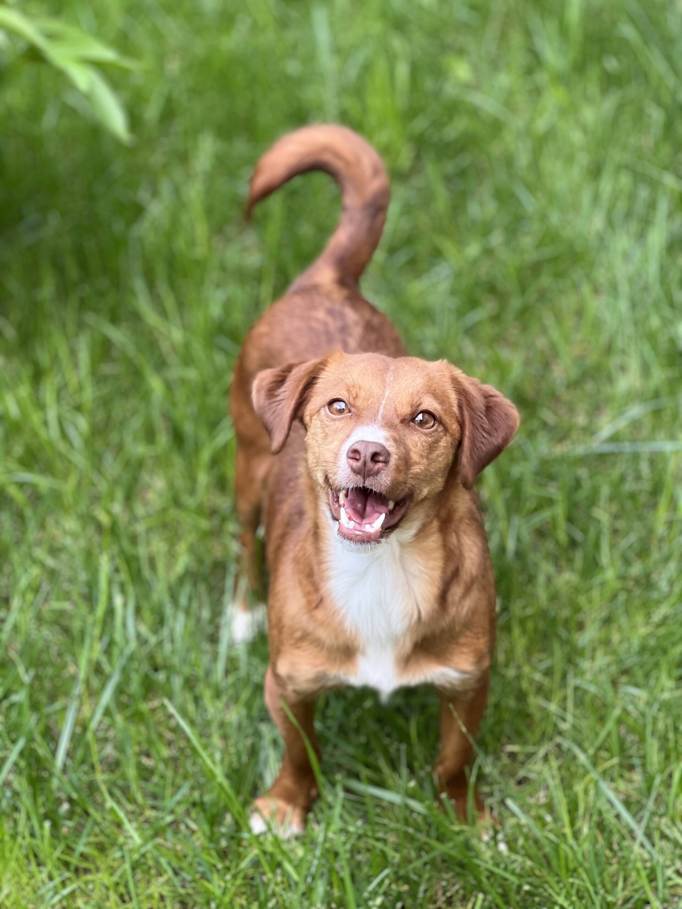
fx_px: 2023
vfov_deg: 25.3
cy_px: 454
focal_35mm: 77
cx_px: 341
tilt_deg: -31.9
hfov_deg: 19.1
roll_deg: -0.4
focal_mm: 9
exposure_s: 1/121
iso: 80
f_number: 2.8
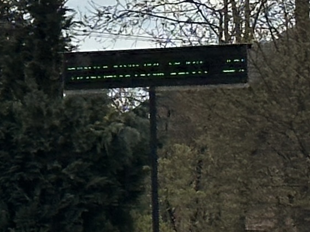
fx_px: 2892
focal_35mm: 323
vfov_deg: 4.6
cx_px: -413
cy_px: 89
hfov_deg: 5.9
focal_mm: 6.86
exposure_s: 1/6623
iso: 64
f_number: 1.78
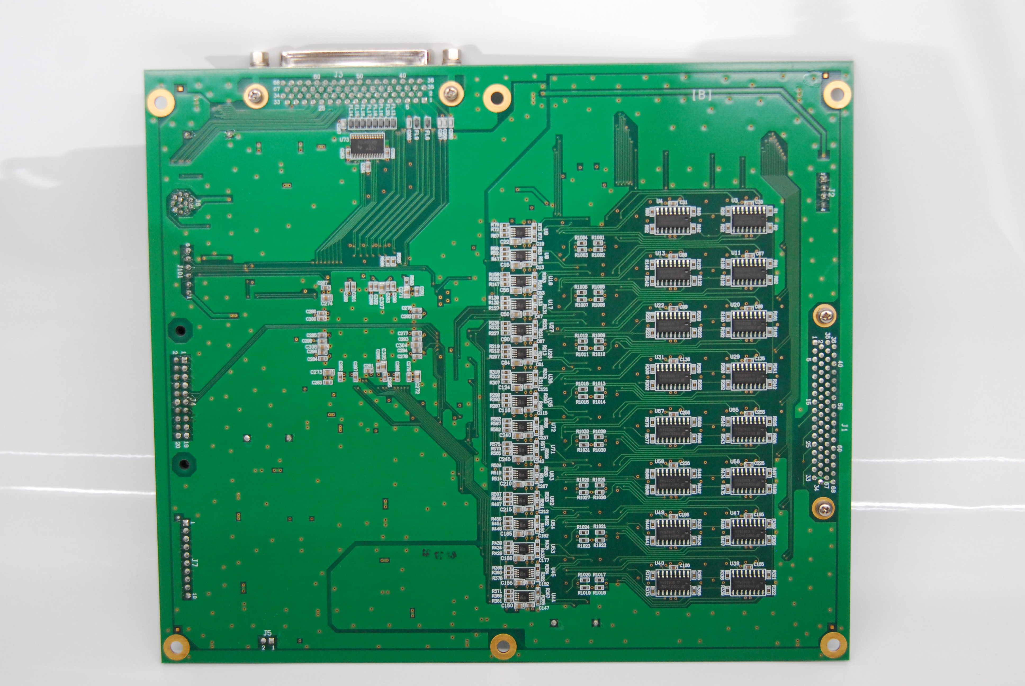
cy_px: 343
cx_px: 512
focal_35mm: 57
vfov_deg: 23.8
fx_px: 1625
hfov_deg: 35.0
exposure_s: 1/160
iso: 800
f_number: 3.2
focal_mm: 38
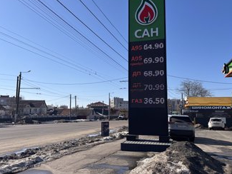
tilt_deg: +7.2
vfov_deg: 44.2
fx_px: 215
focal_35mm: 32
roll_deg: -0.6
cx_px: 115
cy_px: 86
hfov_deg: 56.8
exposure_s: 1/3788
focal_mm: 5.96
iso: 50
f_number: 1.6
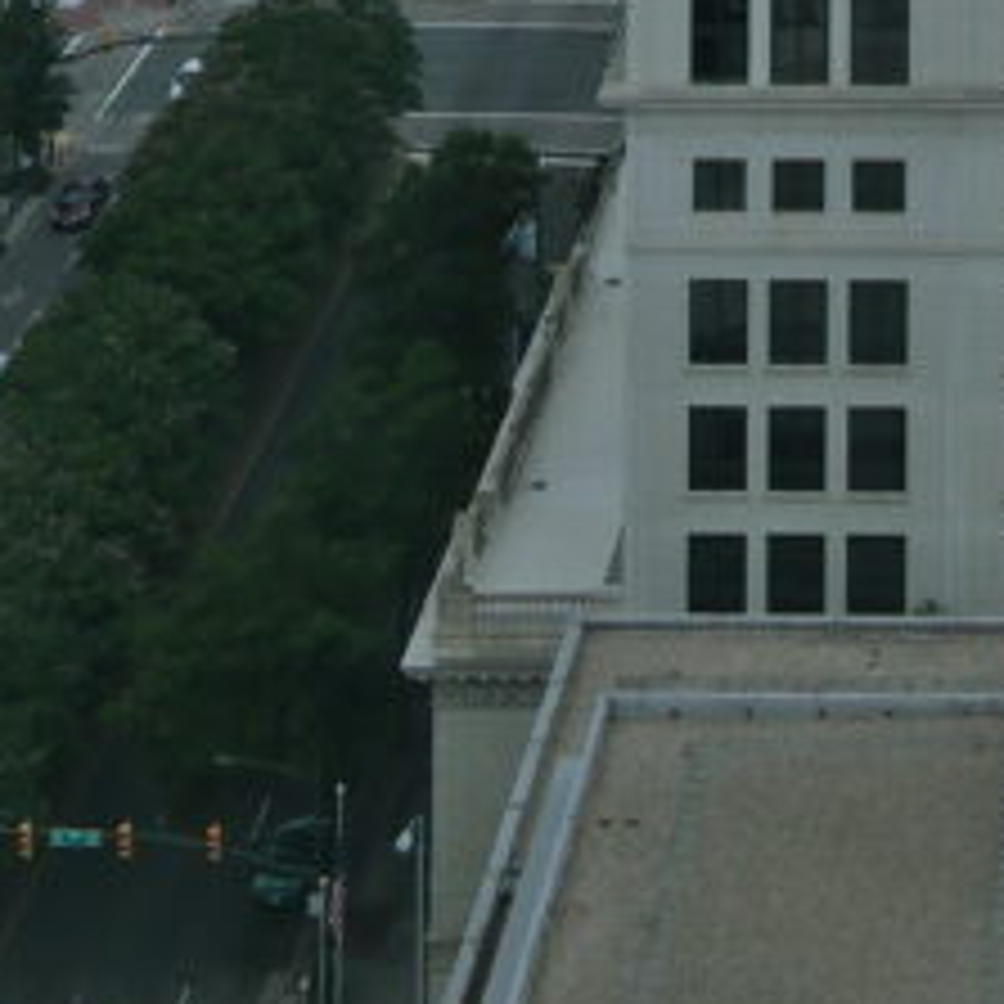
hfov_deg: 12.8
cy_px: -1454
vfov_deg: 11.0
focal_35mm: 132
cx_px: 1252
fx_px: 4331
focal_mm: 20
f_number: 6.3
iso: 100
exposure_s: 1/320
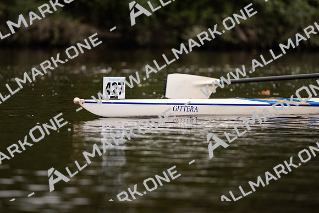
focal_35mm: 300
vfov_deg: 4.6
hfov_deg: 6.9
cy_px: 106
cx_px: 160
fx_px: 2659
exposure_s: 1/1600
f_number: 4
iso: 1250
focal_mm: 300
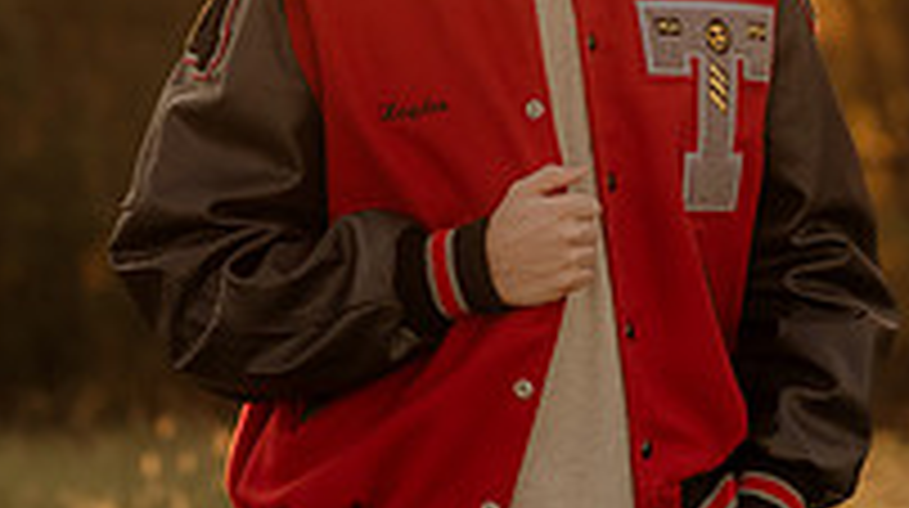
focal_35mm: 226
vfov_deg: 5.3
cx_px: 639
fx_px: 5440
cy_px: -162
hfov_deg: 9.5
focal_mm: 50
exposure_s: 1/1000
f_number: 1.8
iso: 250
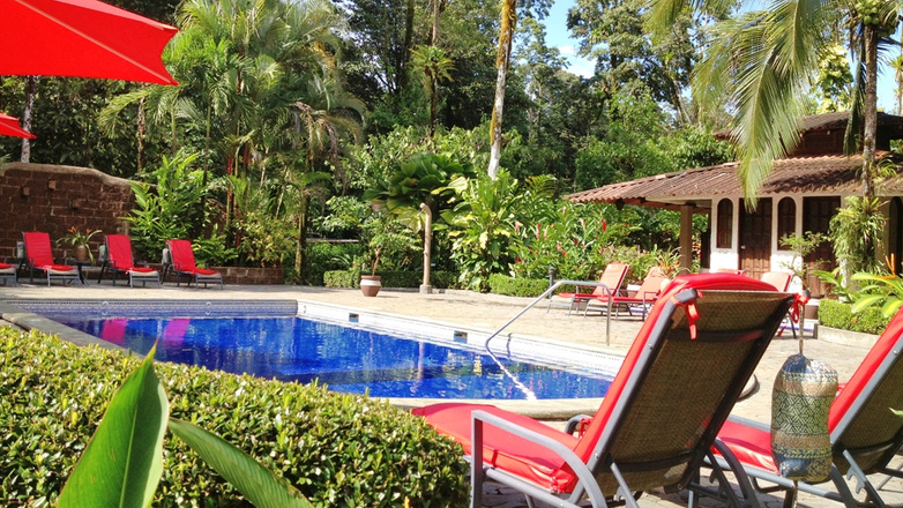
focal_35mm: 39
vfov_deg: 30.4
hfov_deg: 51.6
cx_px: 442
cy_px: 207
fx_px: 934
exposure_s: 1/699
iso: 50
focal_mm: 4.28
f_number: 2.4
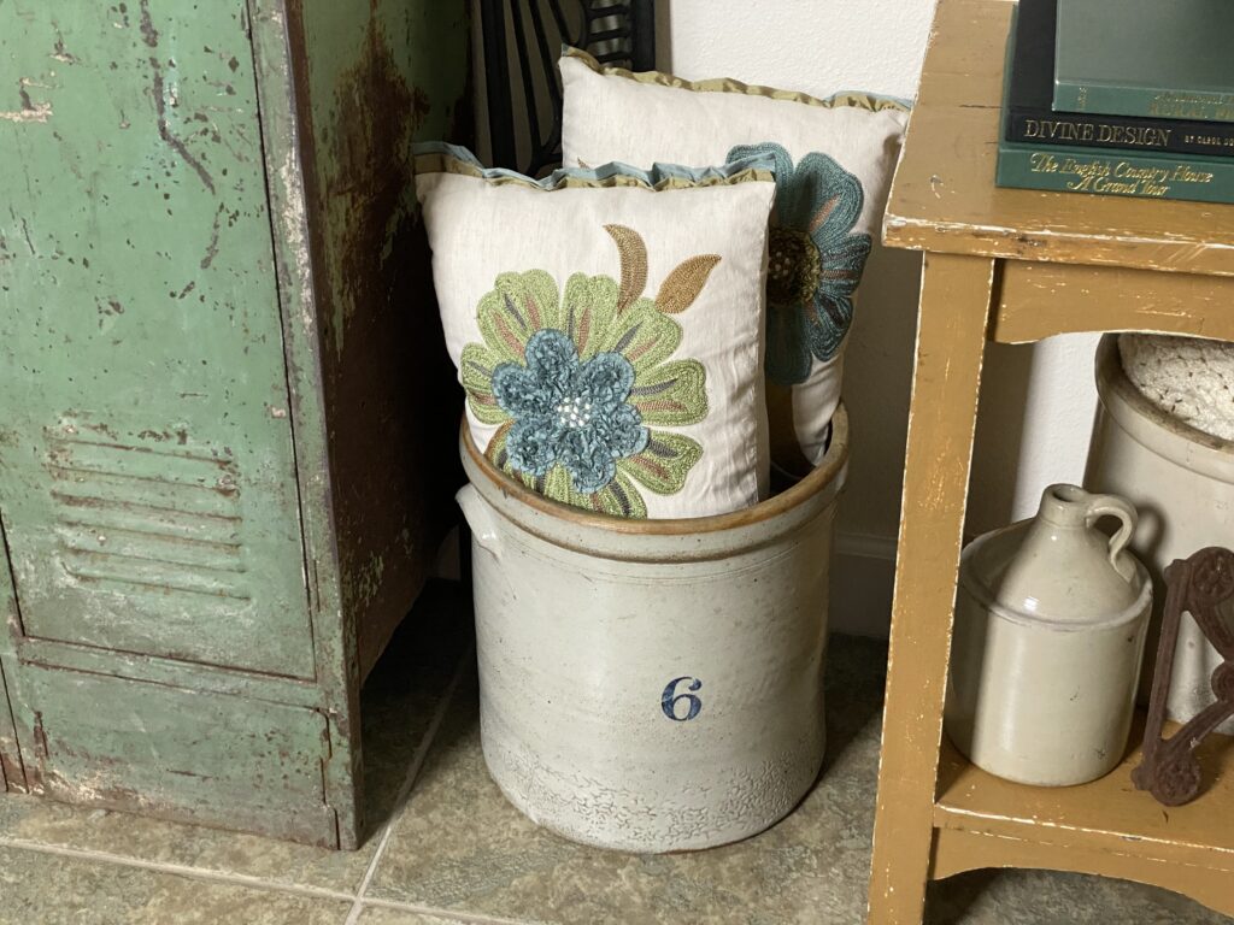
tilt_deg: -33.8
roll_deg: -0.1
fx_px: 1854
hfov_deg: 36.8
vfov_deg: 28.0
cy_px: 462
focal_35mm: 52
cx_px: 617
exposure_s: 1/60
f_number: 2
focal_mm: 6
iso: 640
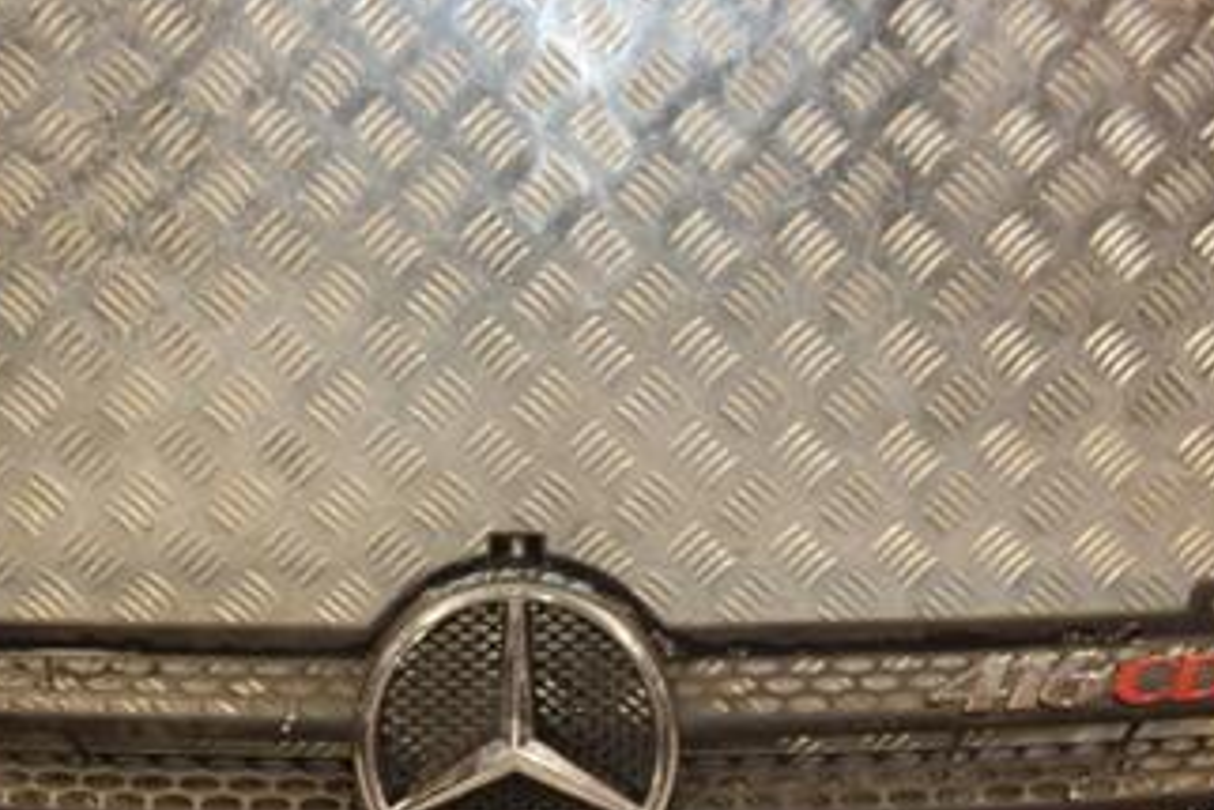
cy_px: 441
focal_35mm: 67
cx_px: 592
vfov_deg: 20.3
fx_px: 2260
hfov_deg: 30.1
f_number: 5
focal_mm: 24
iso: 800
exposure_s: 1/200
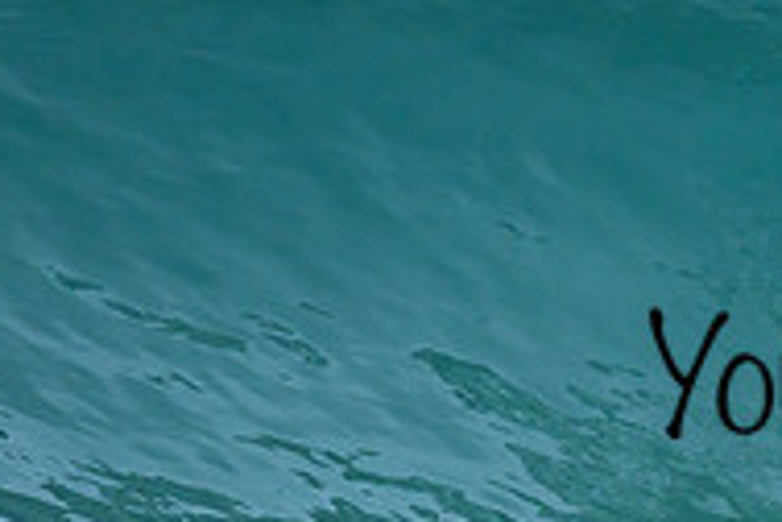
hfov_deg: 0.6
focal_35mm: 3379
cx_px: 1259
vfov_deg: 0.4
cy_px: 212
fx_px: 73394
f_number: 6.3
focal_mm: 800
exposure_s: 1/2000
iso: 720
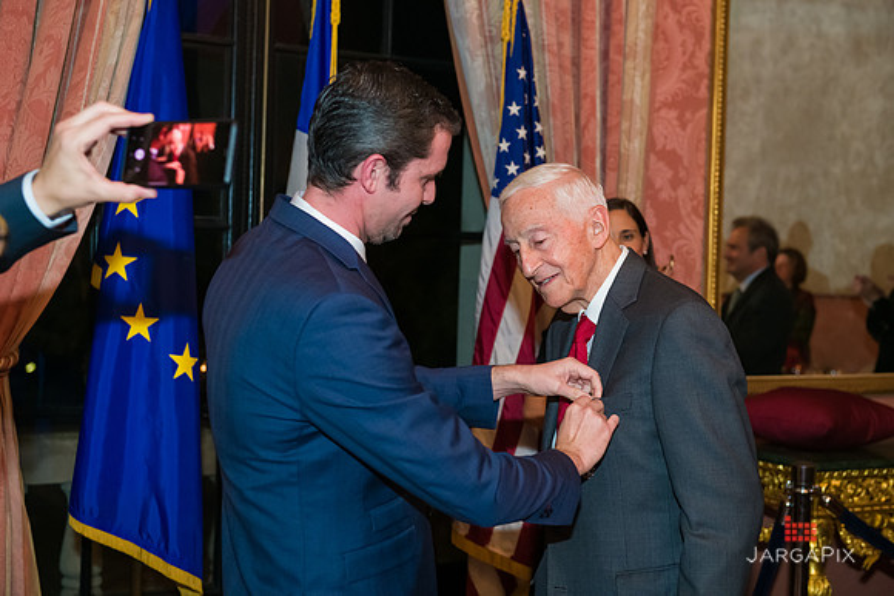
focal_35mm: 58
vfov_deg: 23.4
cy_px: 298
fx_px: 1441
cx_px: 447
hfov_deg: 34.5
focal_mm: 58
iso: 3200
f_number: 4
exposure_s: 1/100
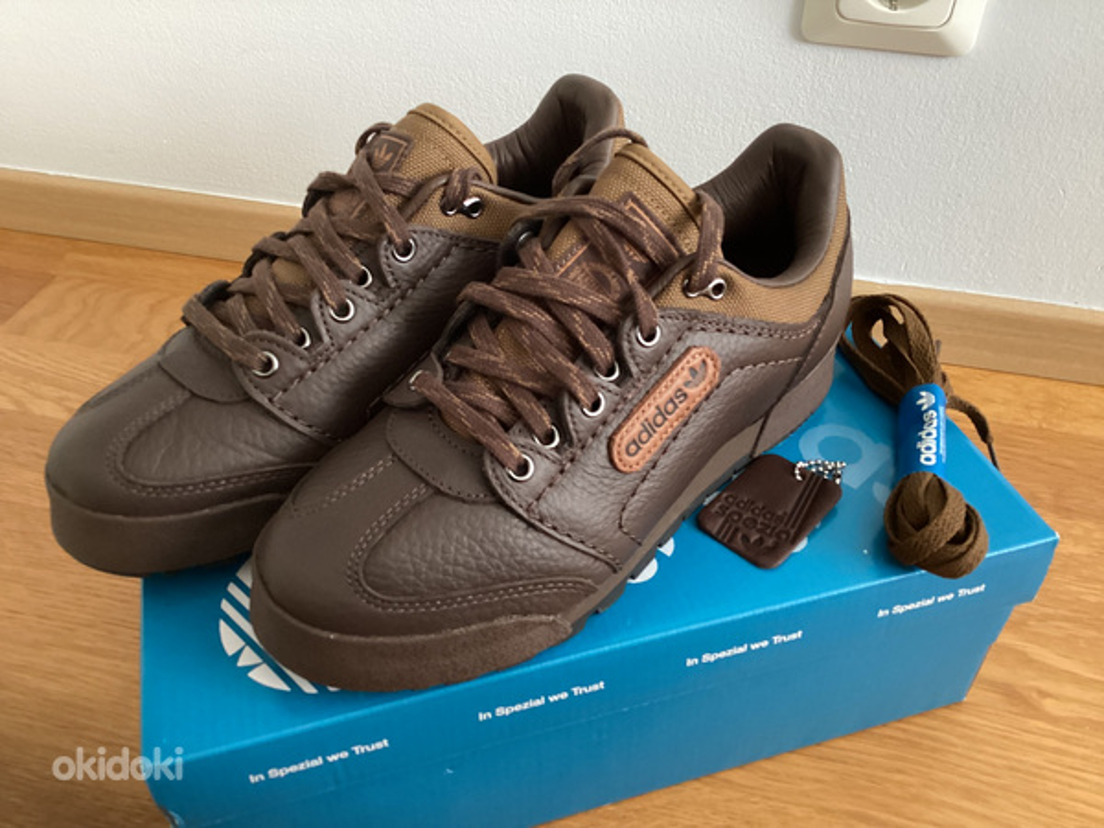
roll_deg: +0.8
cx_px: 552
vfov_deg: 45.4
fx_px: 989
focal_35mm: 31
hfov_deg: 58.4
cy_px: 414
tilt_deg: -42.2
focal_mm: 3.3
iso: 320
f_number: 2.4
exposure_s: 1/25
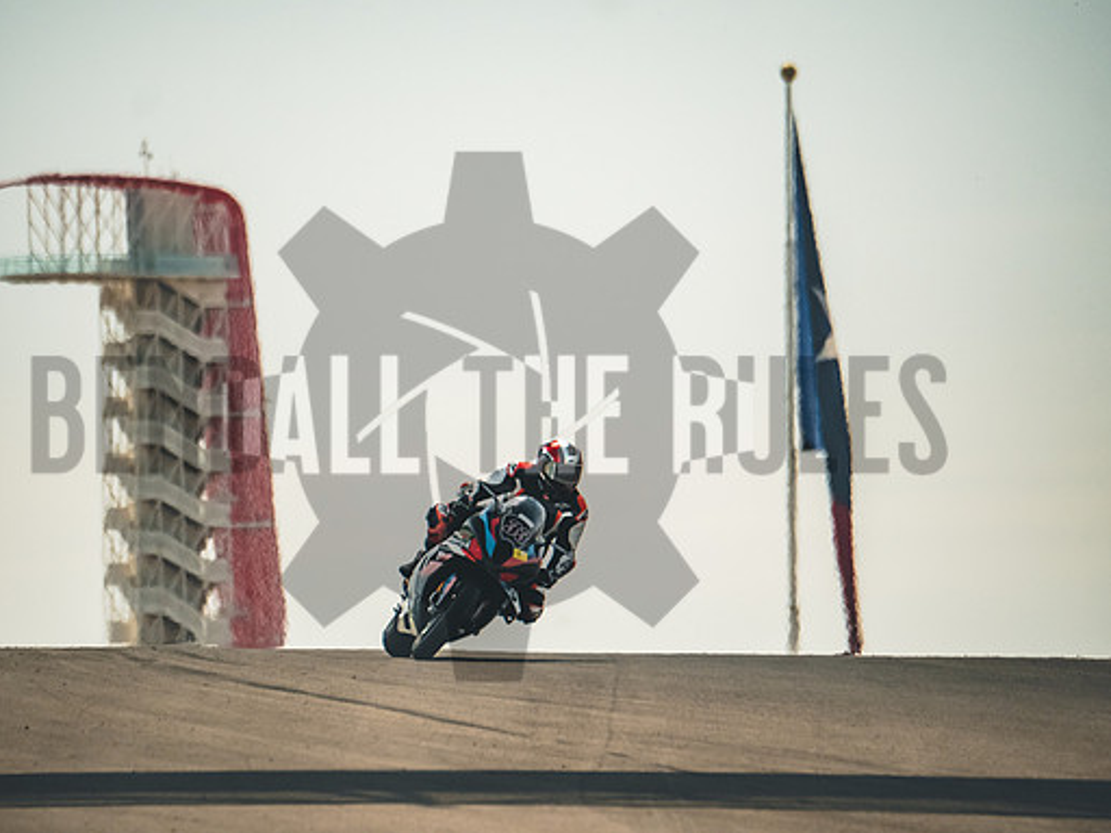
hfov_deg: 3.8
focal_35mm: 528
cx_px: 488
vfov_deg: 2.8
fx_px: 16946
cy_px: 418
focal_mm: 323.2
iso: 1250
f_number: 5.4
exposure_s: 1/4000
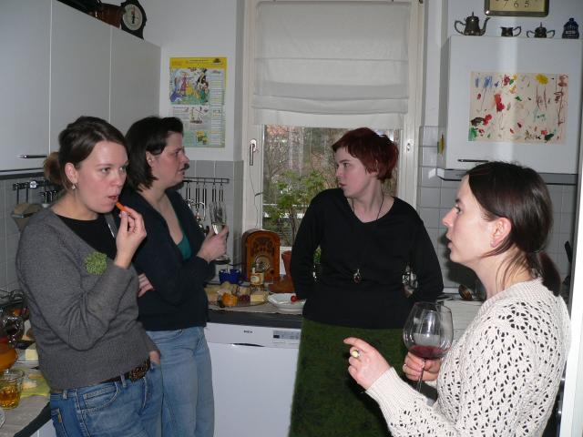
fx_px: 606
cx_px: 292
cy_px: 218
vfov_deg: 39.7
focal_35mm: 36
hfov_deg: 51.4
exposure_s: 1/250
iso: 100
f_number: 2.8
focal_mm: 6
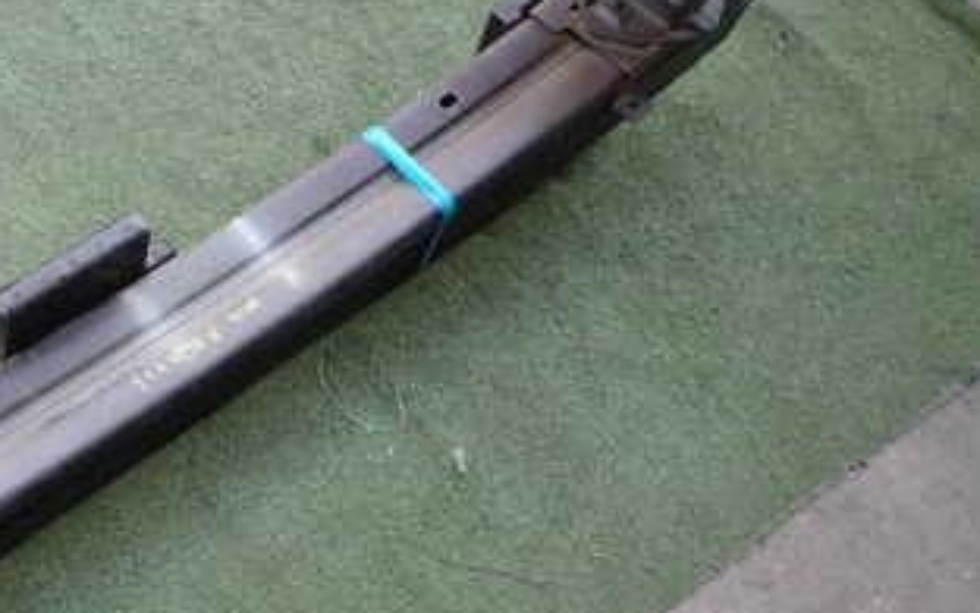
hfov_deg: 36.5
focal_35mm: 51
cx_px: 53
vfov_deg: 25.3
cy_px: 336
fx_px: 1362
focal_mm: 4.5
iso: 200
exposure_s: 1/125
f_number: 2
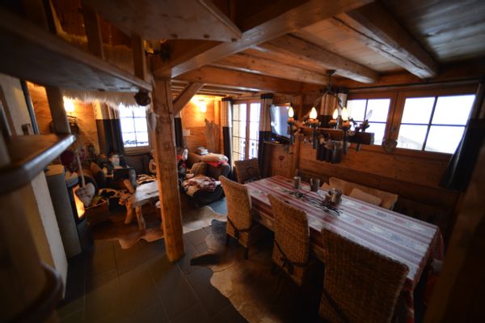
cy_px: 162
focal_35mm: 14
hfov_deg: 104.3
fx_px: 188
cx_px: 242
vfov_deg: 81.1
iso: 1600
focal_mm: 14
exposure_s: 1/10
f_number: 2.8
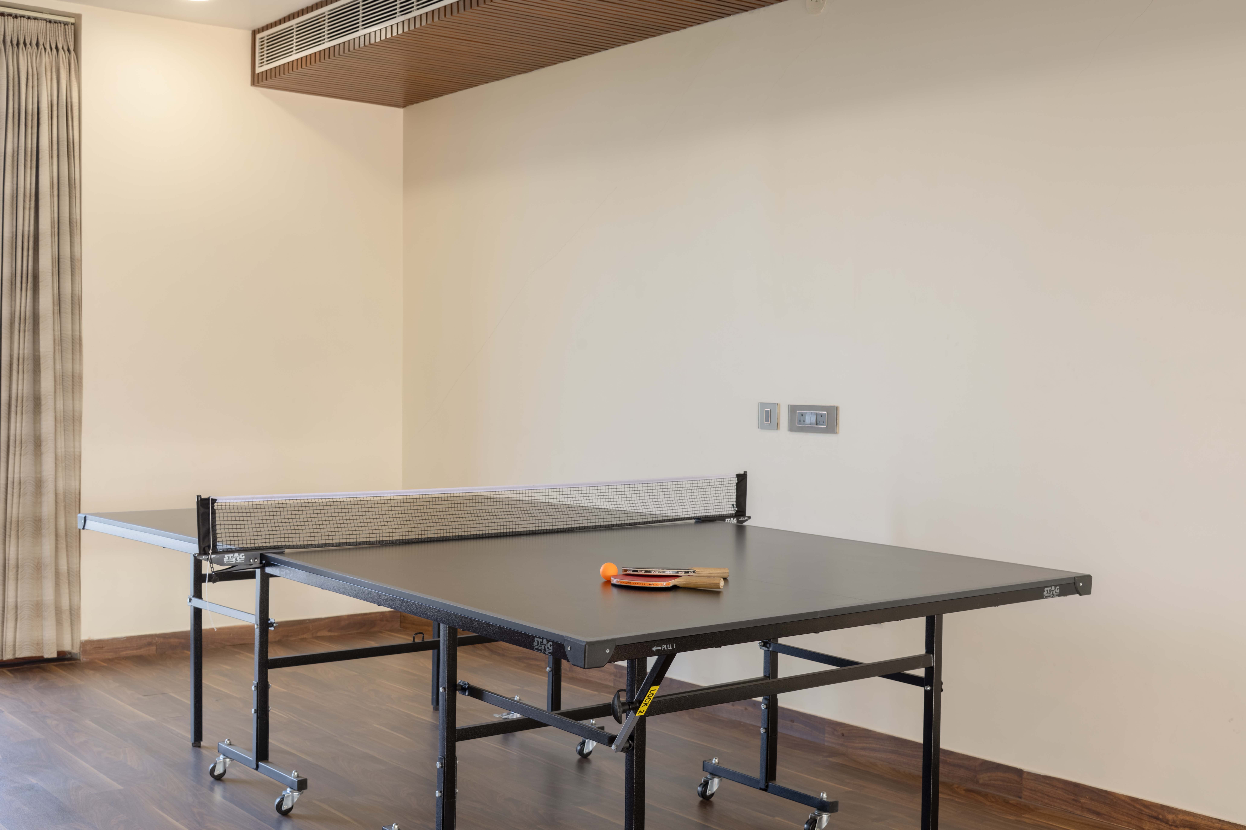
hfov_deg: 48.5
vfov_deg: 33.4
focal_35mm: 40
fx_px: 1384
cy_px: 415
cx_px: 623
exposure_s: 1/30
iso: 125
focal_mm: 40
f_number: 10
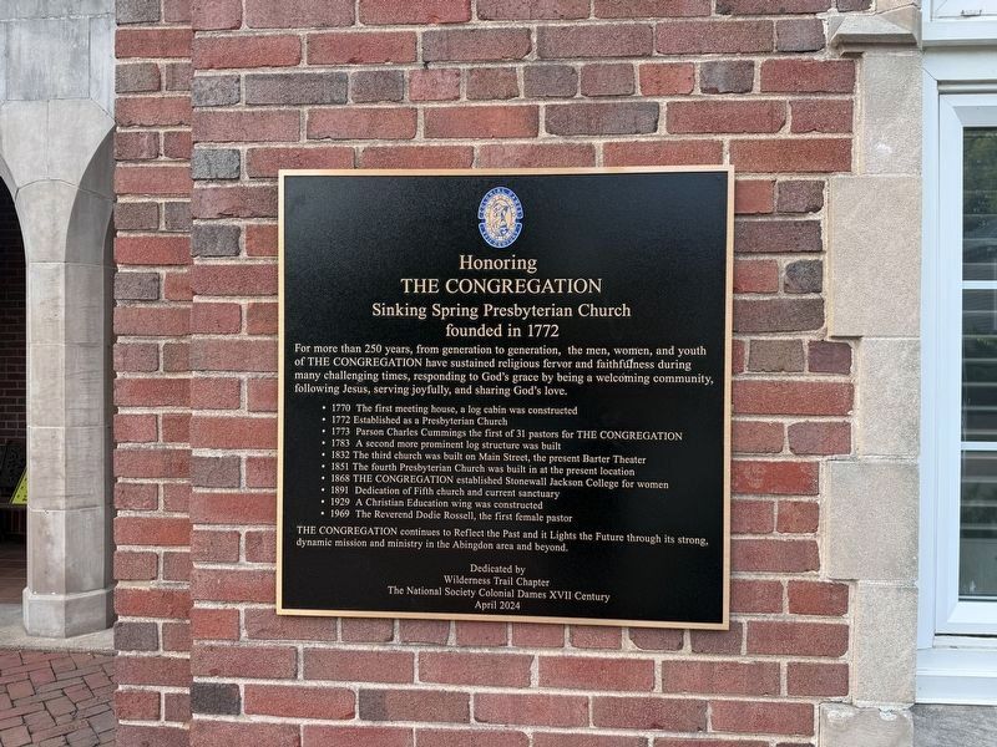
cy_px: 374
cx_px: 498
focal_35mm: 24
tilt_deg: +0.2
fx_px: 691
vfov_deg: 56.8
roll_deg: -0.6
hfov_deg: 71.6
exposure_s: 1/139
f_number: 1.78
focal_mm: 6.76
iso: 64
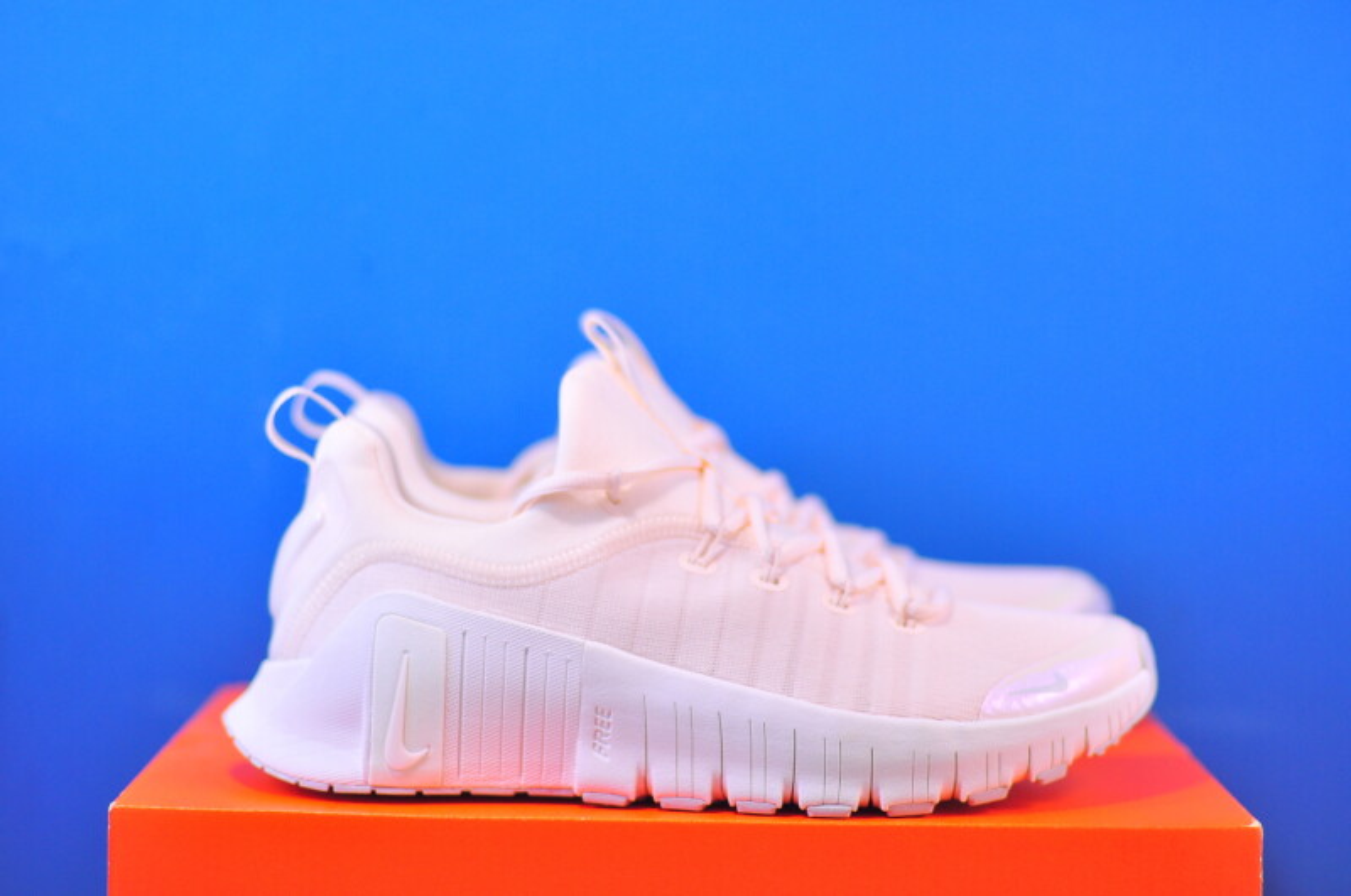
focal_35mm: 75
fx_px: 2811
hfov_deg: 27.0
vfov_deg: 18.1
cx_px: 676
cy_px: 448
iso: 250
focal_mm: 50
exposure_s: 1/320
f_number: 2
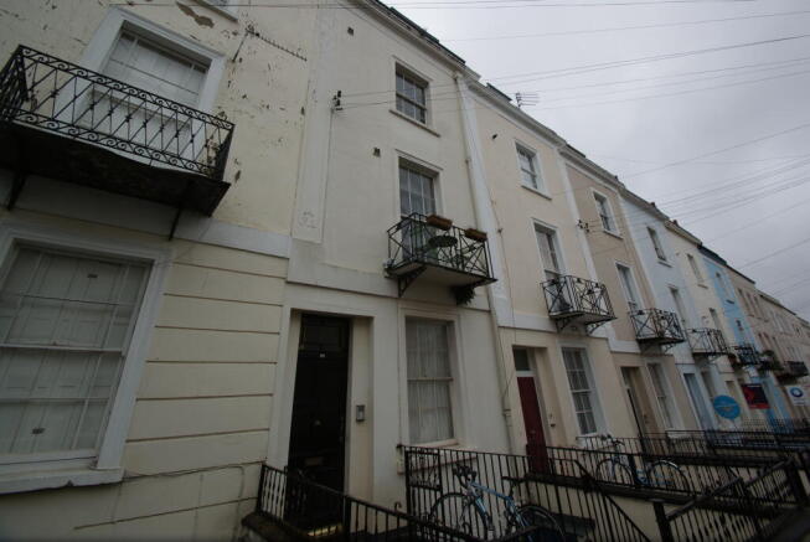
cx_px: 405
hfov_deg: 100.3
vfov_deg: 77.5
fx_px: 338
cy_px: 271
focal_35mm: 15
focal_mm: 10
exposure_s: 1/60
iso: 100
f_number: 8
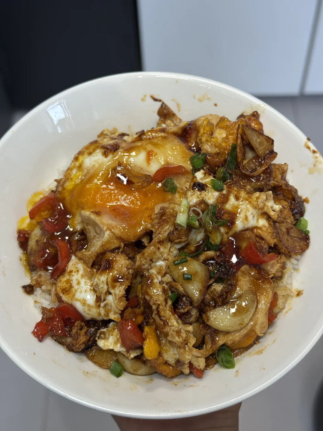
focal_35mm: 48
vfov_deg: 39.7
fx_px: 597
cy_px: 216
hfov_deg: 30.3
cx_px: 162
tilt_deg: -55.4
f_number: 1.78
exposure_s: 1/117
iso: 100
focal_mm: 6.76
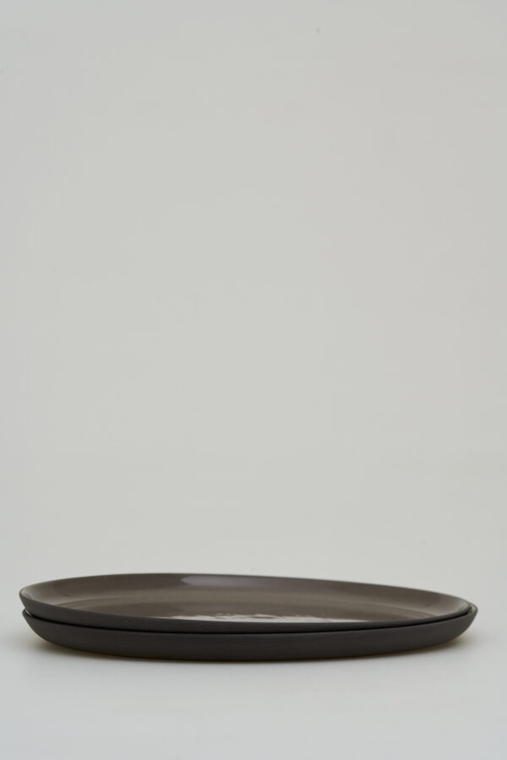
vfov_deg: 22.6
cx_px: 254
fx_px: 1901
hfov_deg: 15.2
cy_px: 380
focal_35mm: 90
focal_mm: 90
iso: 500
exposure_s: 1/100
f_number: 11
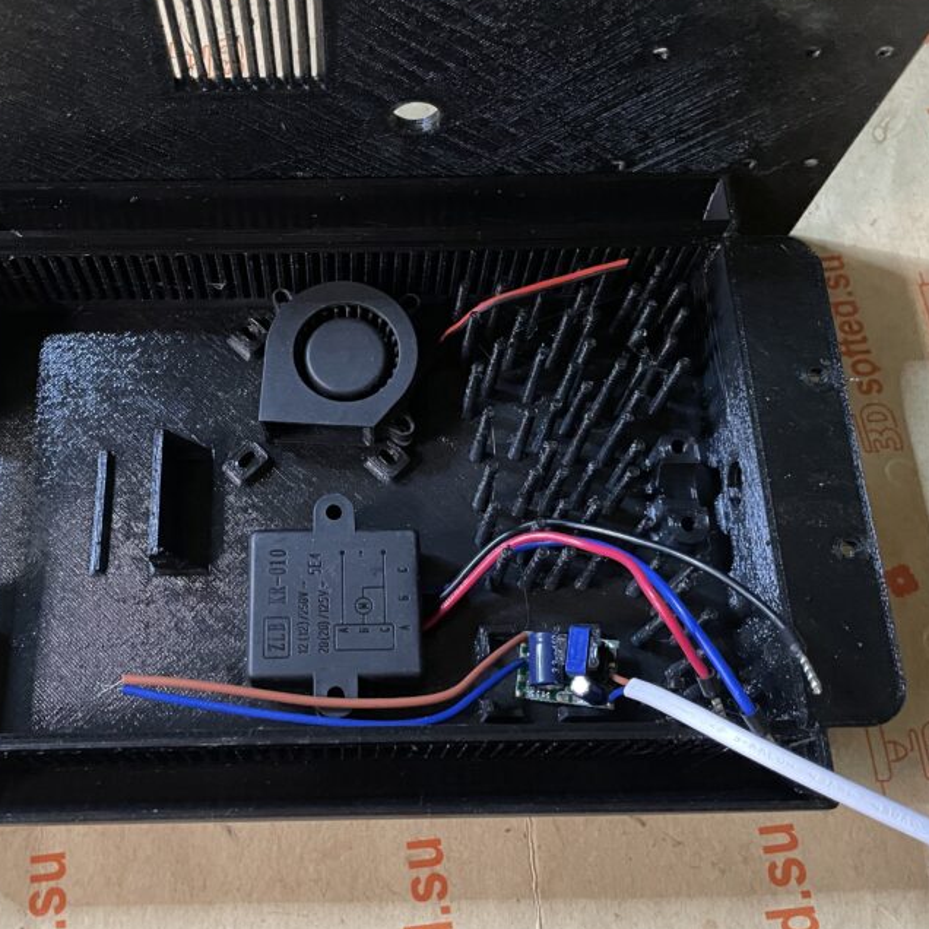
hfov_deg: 44.6
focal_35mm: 37
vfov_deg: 44.9
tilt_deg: -66.8
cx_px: 352
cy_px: 446
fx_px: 1123
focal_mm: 4.2
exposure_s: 1/30
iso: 640
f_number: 1.6
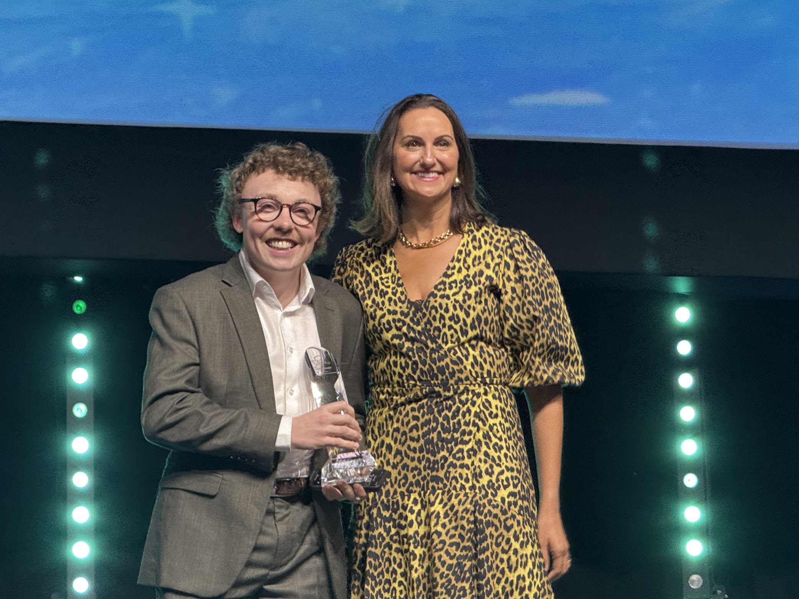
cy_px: 324
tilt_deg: +10.4
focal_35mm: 144
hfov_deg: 13.7
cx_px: 393
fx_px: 3324
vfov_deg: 10.3
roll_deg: +0.2
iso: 500
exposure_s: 1/60
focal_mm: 15.66
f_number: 2.8
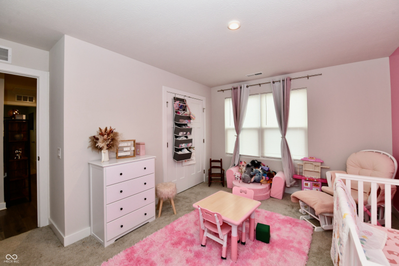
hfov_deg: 104.3
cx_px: 200
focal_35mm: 14
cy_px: 133
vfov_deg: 81.2
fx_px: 155
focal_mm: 14
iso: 640
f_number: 6.3
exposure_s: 1/60
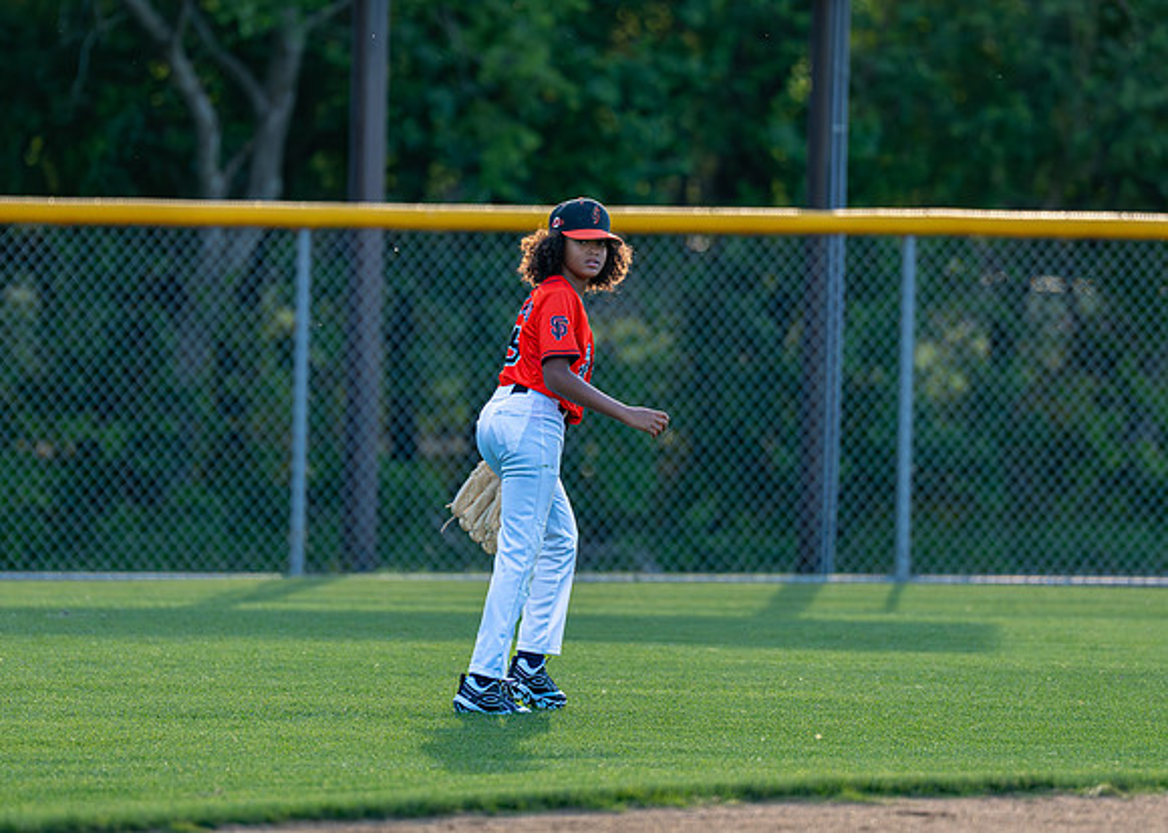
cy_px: 352
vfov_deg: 3.8
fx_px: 12716
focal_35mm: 383
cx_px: 572
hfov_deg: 5.3
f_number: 2.8
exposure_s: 1/2500
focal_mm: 200
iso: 800
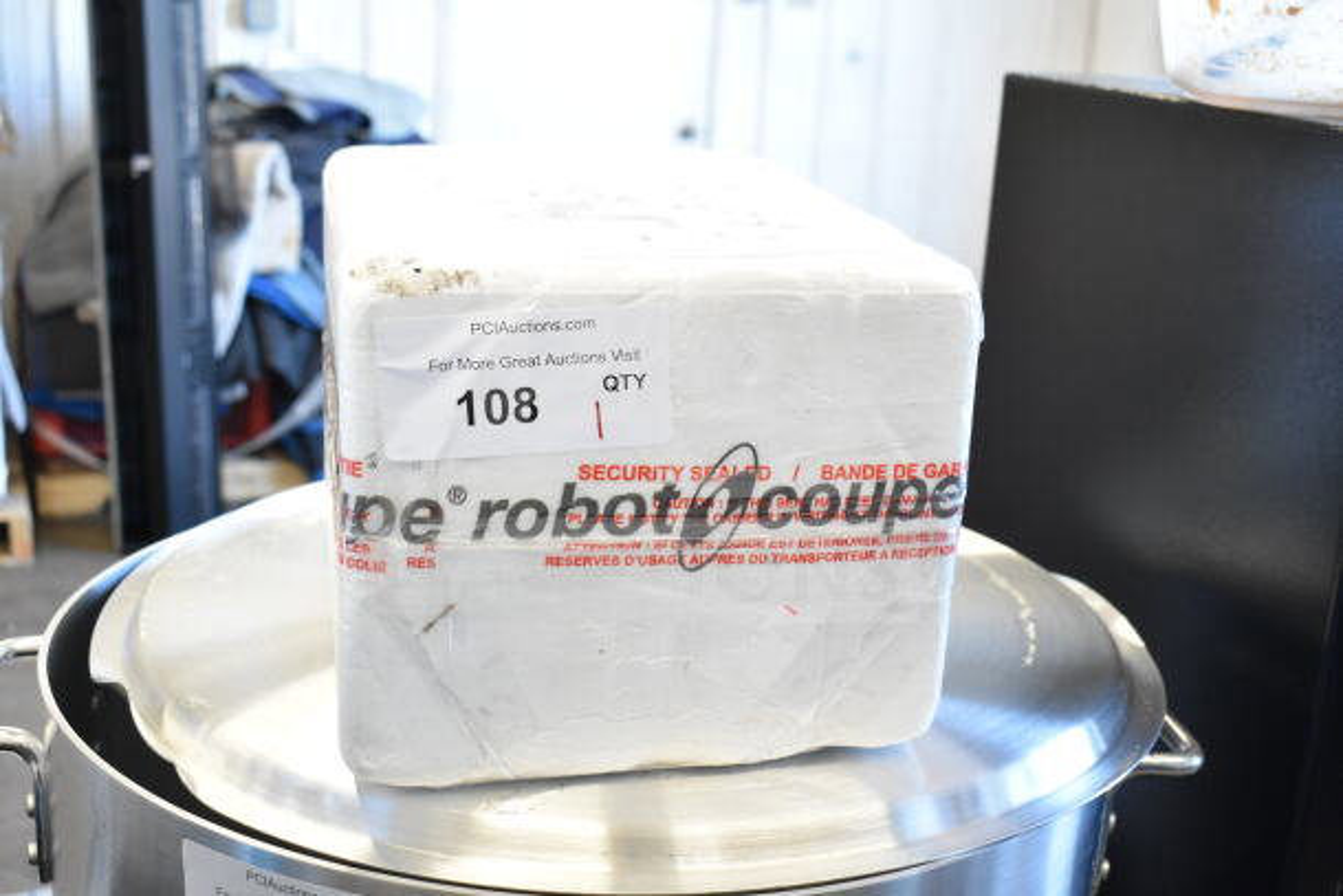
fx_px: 1679
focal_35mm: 45
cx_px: 672
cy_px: 448
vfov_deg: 29.9
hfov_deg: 43.6
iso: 1600
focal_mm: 30
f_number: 5
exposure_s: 1/125
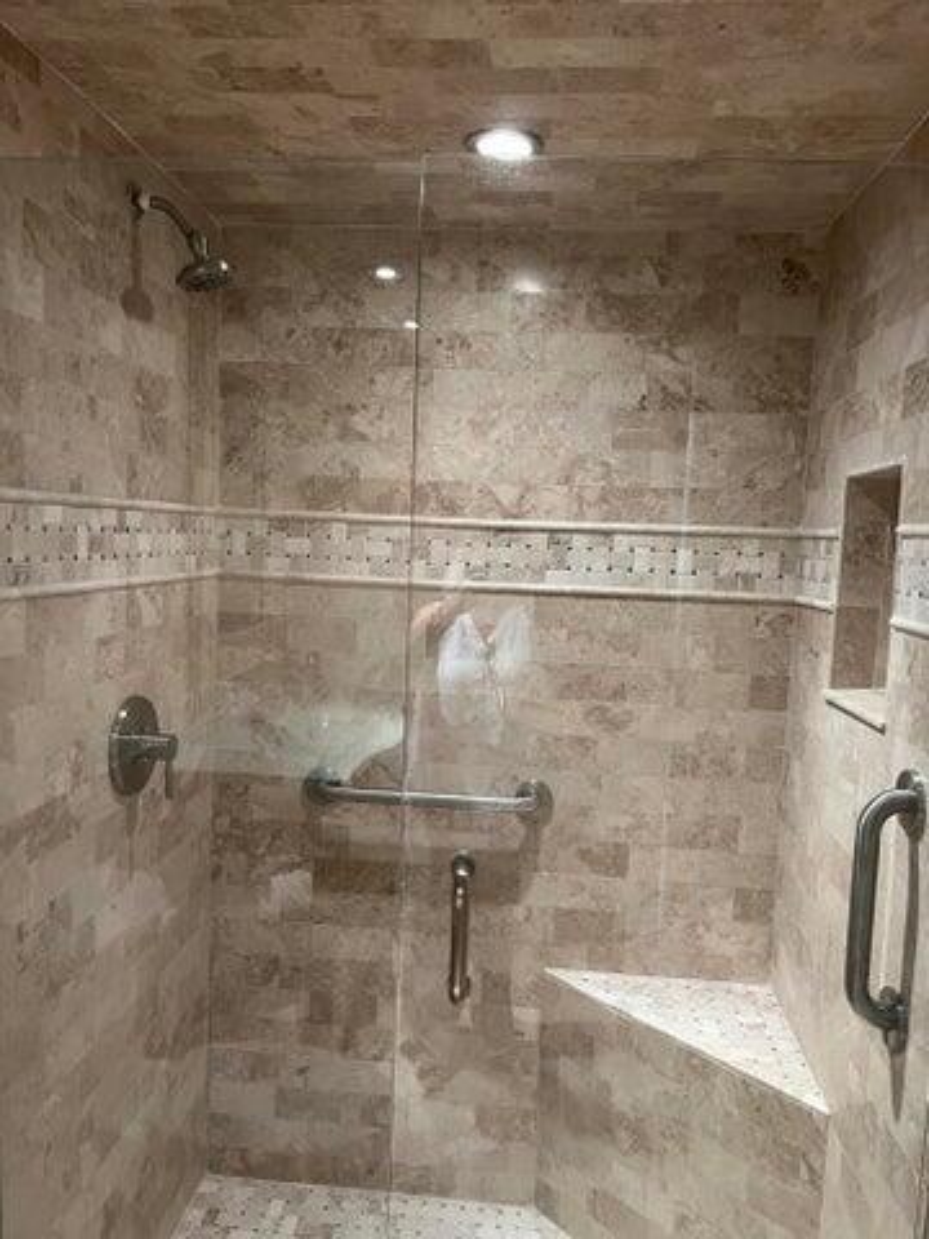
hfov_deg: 53.1
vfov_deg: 67.3
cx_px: 464
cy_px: 620
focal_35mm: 26
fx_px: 930
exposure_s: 1/60
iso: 250
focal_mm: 5.7
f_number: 1.5
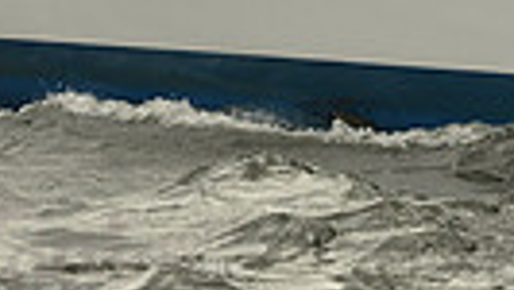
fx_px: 6955
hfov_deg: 4.2
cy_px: -365
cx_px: 444
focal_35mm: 510
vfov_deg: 2.4
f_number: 8
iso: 320
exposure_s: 1/1250
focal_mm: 112
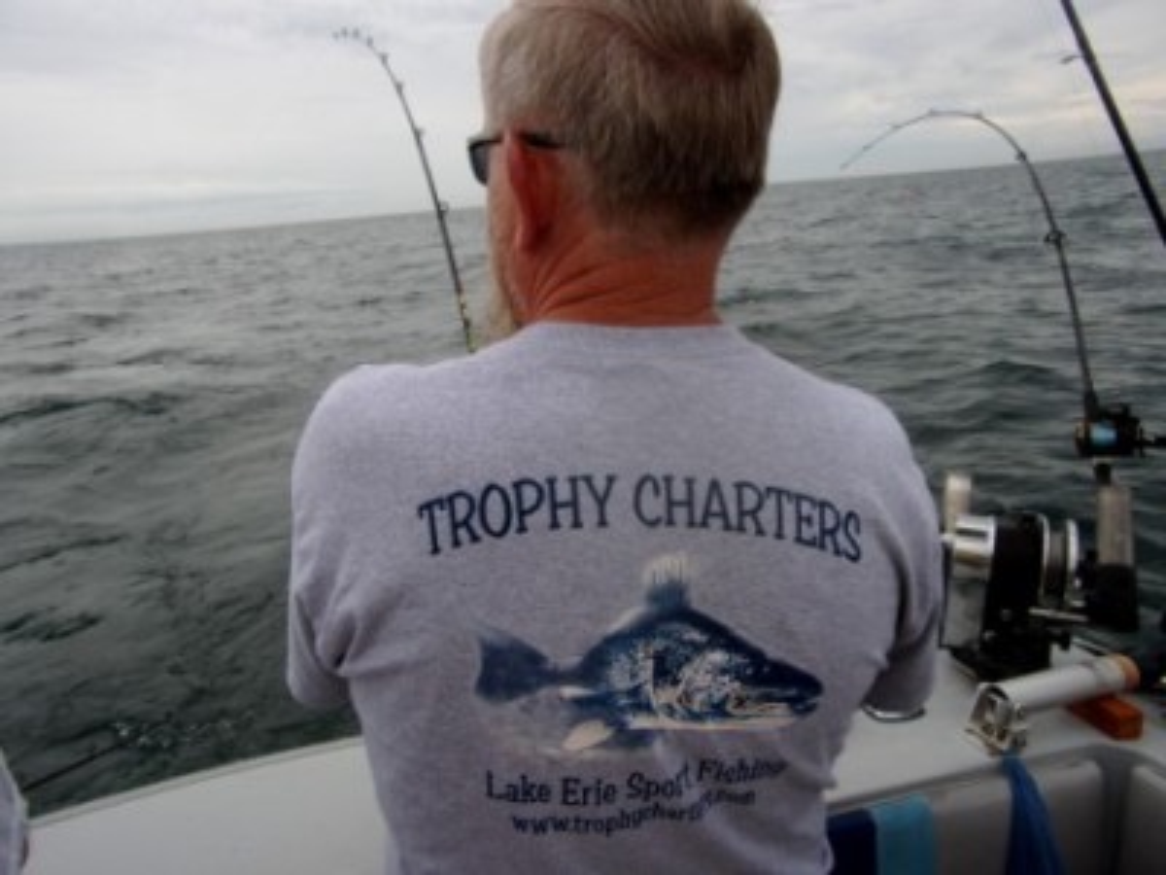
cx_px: 583
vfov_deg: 56.8
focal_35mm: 24
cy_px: 438
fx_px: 808
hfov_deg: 71.6
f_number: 3.3
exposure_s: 1/500
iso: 80
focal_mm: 4.3
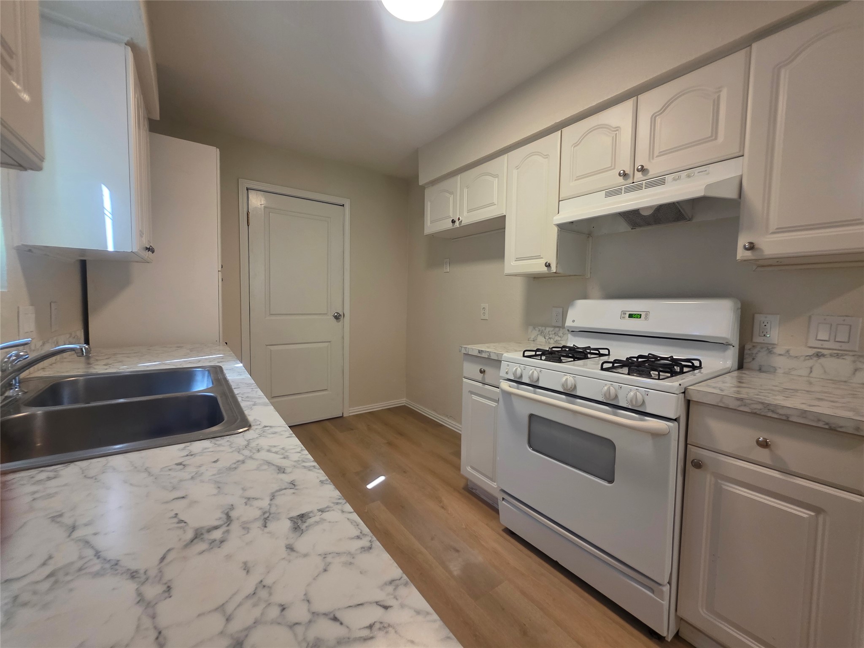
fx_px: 324
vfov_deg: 89.9
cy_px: 324
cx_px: 432
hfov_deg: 106.2
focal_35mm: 13
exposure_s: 1/60
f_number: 1.9
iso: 160
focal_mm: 2.2
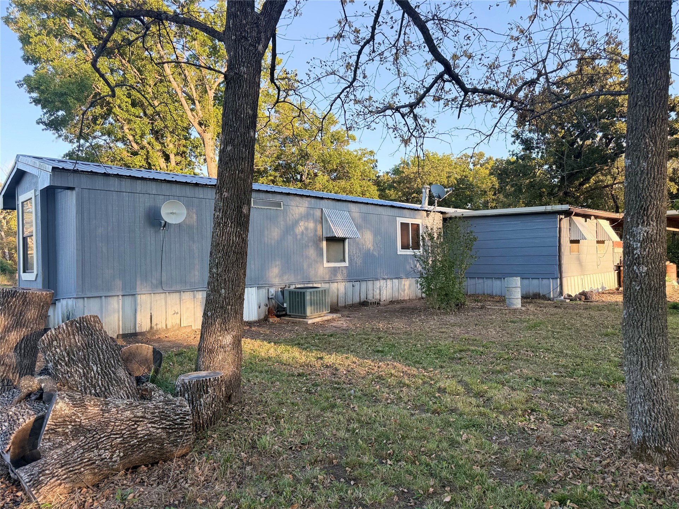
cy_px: 254
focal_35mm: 24
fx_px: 471
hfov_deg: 71.6
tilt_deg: +0.9
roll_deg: +1.6
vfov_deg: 56.8
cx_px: 340
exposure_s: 1/598
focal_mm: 6.76
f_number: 1.78
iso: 100
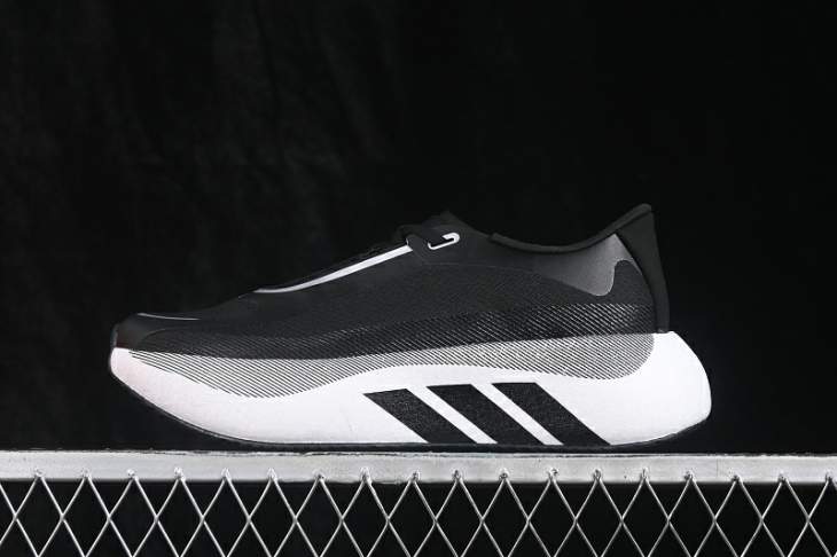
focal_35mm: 75
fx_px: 1743
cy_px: 278
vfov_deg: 18.2
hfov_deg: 27.0
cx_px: 418
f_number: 6.3
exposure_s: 1/50
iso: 160
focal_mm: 50
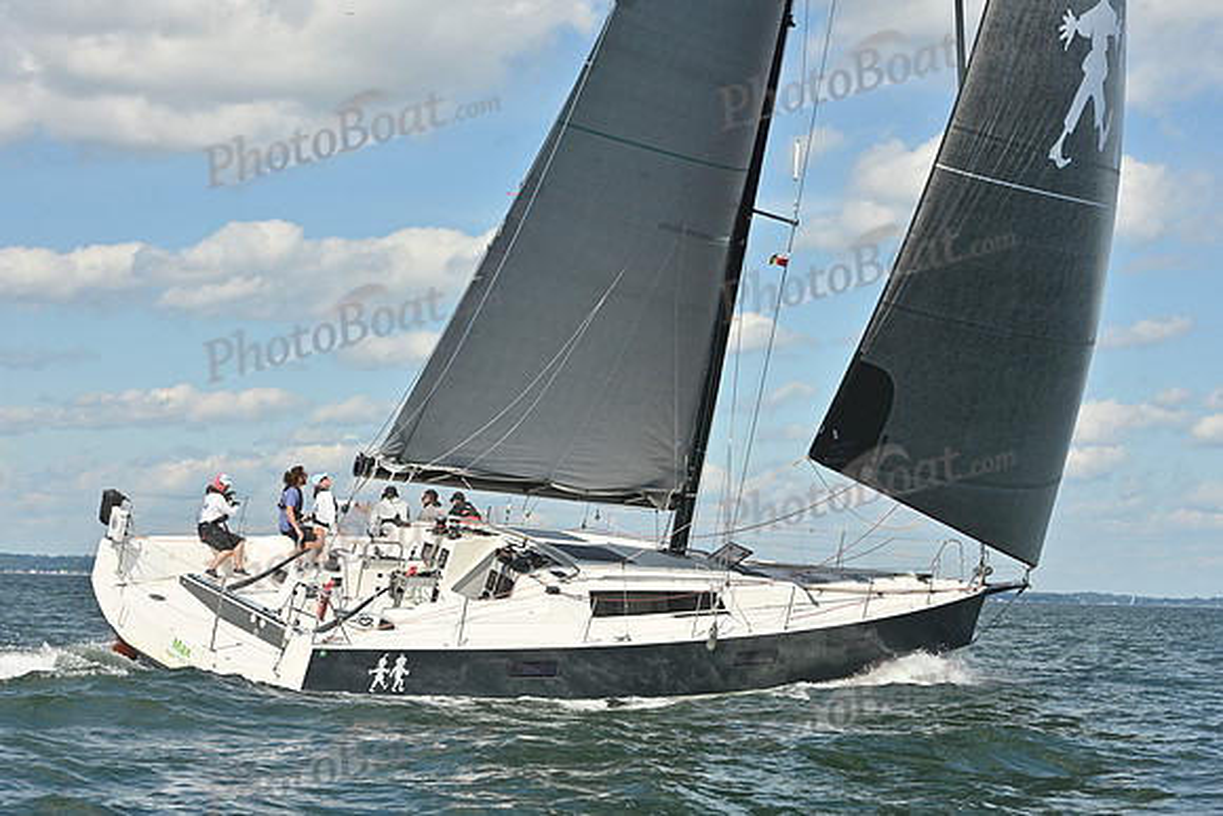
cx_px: 612
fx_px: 2786
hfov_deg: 24.8
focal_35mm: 82
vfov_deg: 16.7
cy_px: 408
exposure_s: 1/1000
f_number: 10
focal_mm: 82
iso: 250
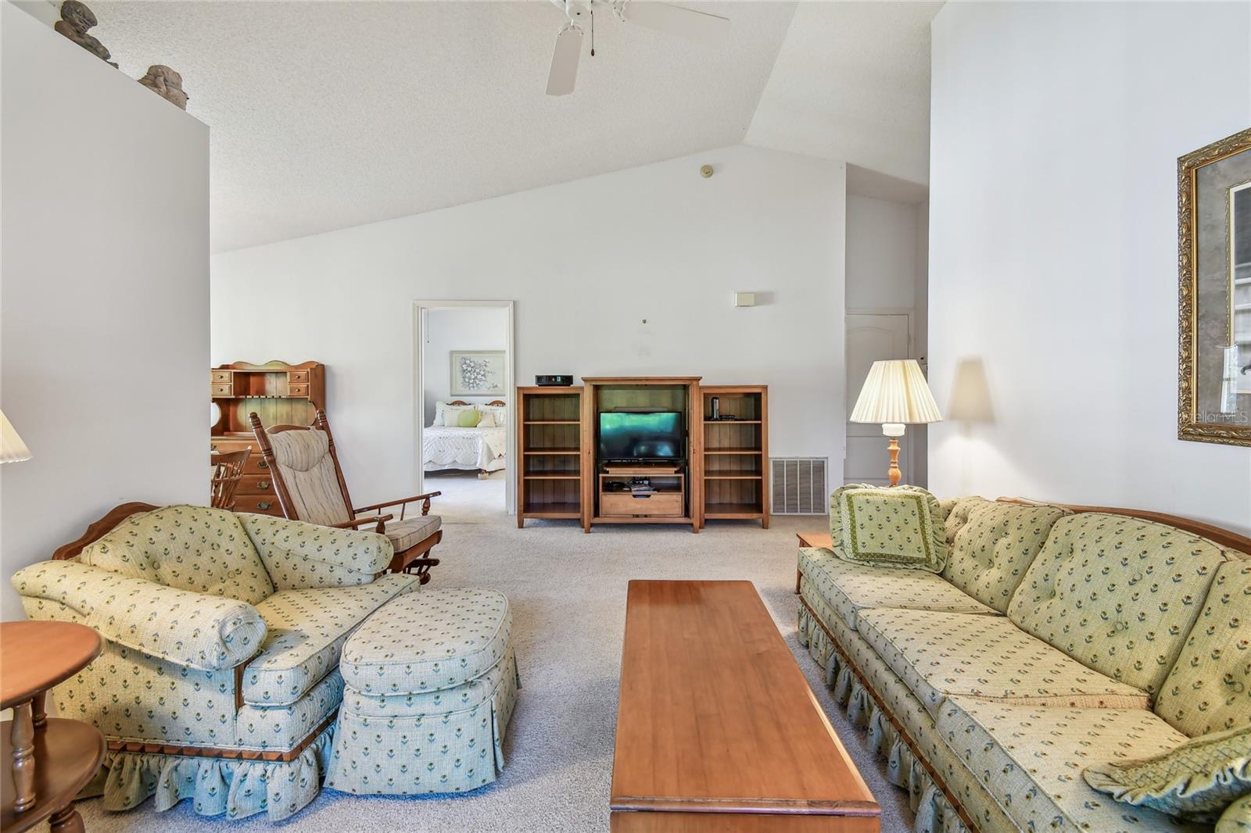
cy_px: 416
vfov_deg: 77.3
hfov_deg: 100.4
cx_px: 626
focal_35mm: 15
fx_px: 521
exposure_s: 1/4
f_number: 7.1
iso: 100
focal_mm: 10
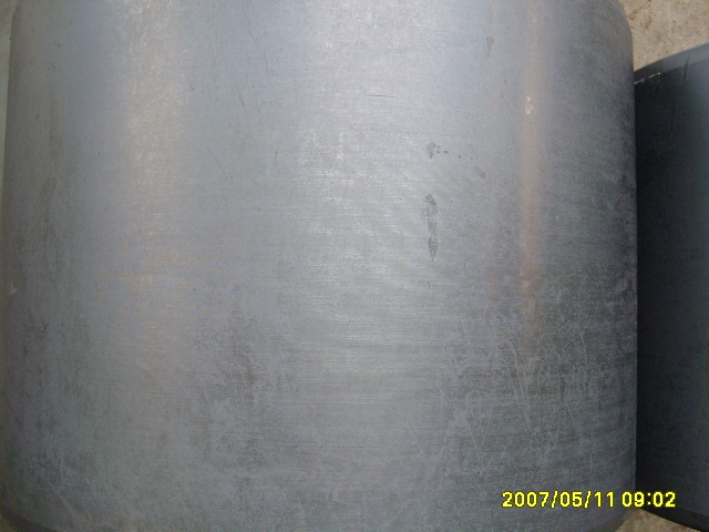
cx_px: 354
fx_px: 717
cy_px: 266
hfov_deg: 52.6
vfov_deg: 40.7
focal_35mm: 35
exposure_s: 1/30
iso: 139
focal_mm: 5.8
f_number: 2.8
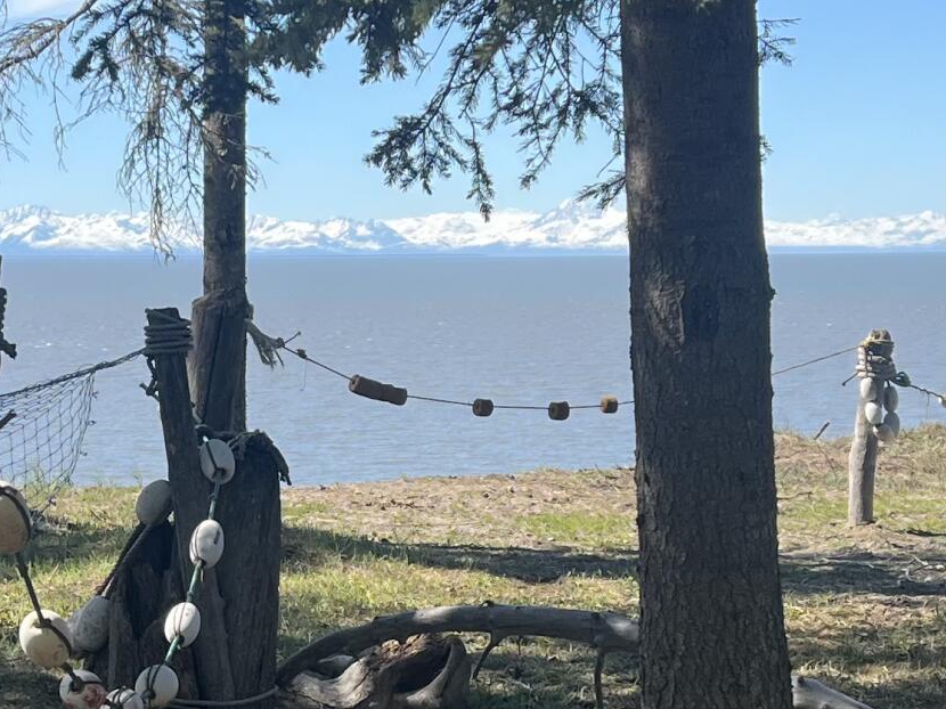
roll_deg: +0.0
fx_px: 2568
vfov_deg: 15.7
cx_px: 311
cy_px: 497
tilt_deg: -5.6
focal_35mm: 94
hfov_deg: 20.8
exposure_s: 1/2571
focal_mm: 5.7
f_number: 1.5
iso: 50
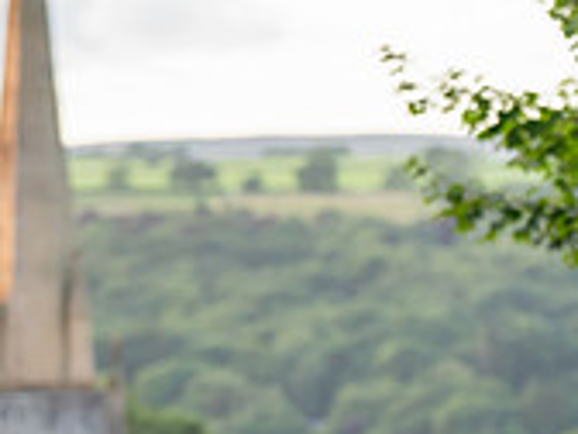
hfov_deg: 6.5
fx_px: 5076
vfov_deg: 4.9
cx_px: 76
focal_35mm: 304
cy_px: 468
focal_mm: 118
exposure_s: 1/1000
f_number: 2.8
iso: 2000
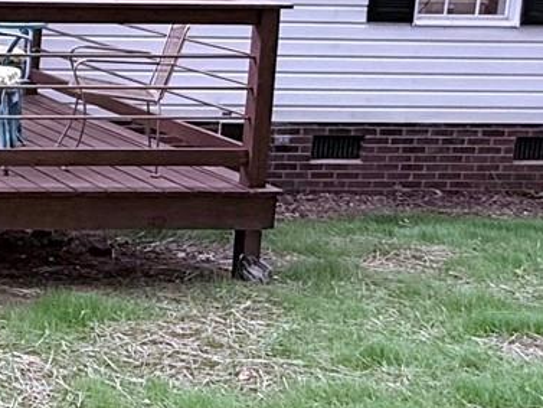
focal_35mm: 76
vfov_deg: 19.1
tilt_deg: -7.1
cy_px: 43
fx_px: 1193
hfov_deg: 19.7
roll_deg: -1.3
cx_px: -409
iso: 64
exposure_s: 1/494
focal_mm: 2.22
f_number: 2.2
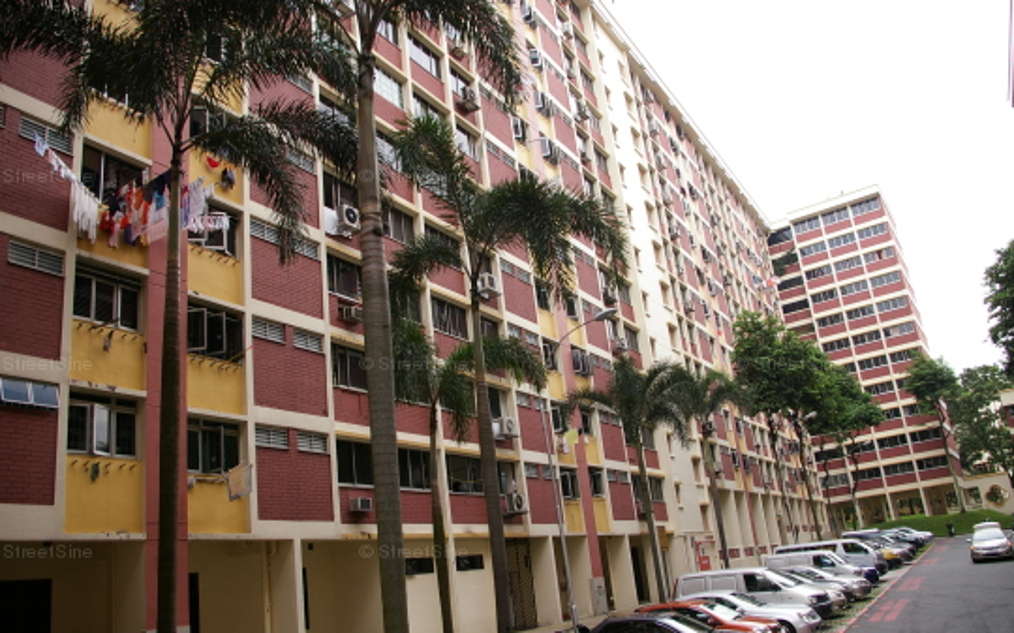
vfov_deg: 44.5
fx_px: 773
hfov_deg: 66.5
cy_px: 322
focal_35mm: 28
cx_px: 499
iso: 200
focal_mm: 18
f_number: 6.7
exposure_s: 1/20
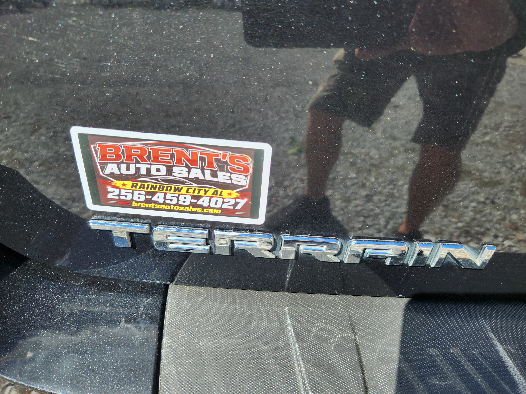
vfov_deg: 58.9
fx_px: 349
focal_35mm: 23
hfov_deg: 73.9
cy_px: 197
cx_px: 263
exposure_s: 1/638
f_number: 1.8
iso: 20
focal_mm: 5.4
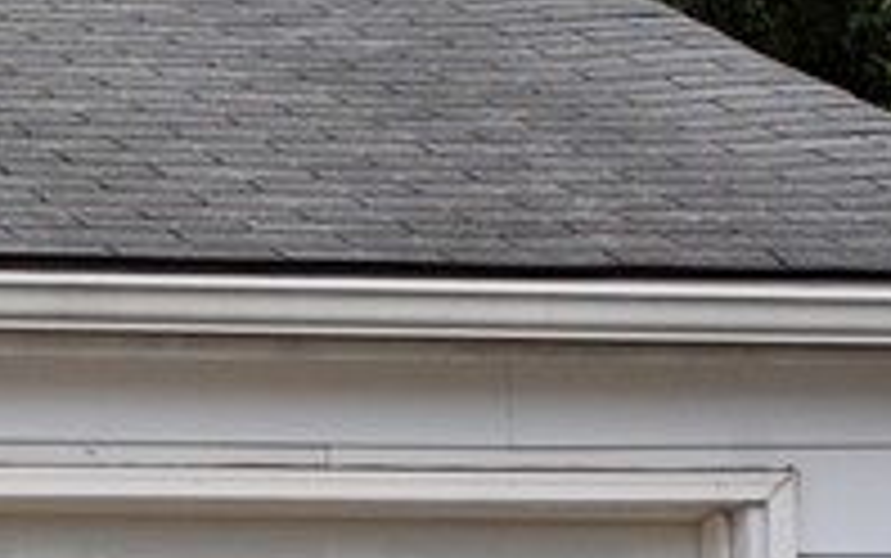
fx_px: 5899
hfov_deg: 8.2
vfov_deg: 5.4
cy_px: 603
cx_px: -884
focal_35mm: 243
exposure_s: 1/320
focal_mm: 29
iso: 200
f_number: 9
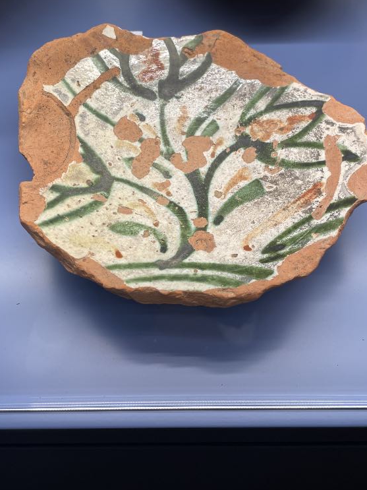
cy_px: 191
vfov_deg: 52.2
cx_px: 179
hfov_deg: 40.7
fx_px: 495
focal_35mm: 35
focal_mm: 4.2
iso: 160
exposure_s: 1/50
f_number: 1.6
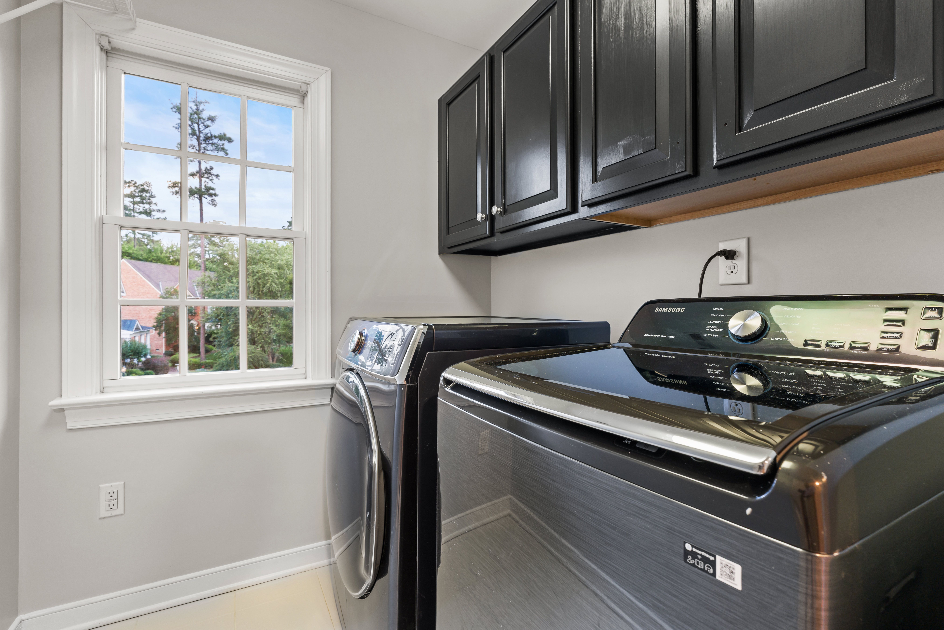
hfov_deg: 96.7
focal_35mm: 16
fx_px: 420
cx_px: 472
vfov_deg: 73.7
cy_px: 315
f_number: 8
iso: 400
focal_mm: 16
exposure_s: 1/1.25
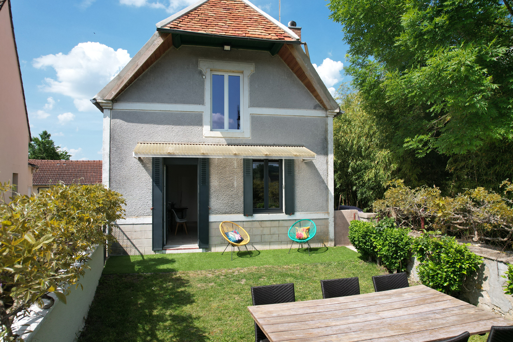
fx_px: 314
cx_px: 256
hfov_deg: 78.6
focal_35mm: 22
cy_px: 171
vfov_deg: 57.2
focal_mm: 8.38
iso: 100
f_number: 2.8
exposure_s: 1/1500
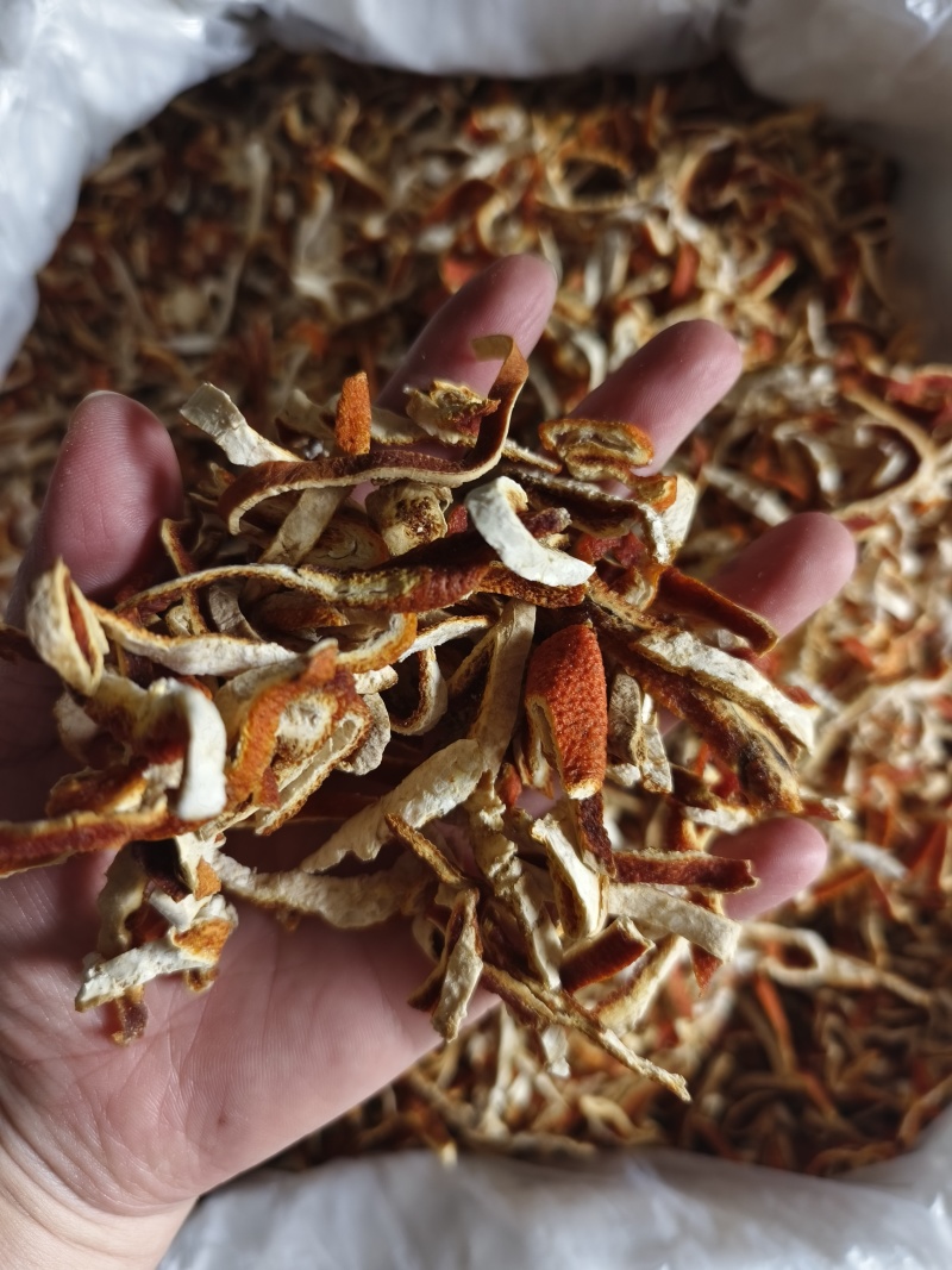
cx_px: 476
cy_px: 635
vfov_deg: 73.9
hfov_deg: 58.9
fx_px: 844
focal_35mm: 23
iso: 359
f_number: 1.75
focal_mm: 5.5
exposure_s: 1/100
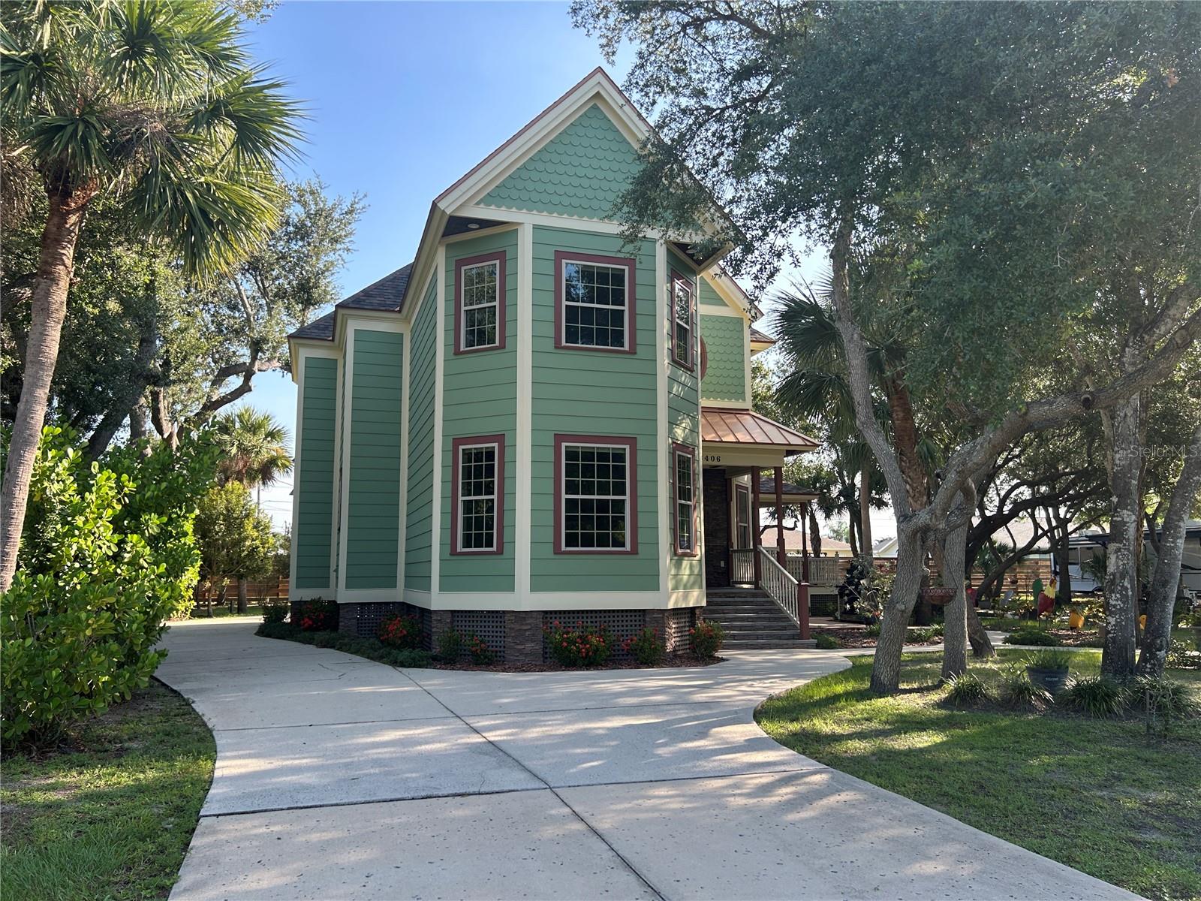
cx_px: 600
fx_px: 902
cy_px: 450
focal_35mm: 26
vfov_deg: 53.1
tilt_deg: +8.8
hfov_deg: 67.3
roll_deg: -0.2
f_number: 1.5
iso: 50
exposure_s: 1/827
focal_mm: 5.7
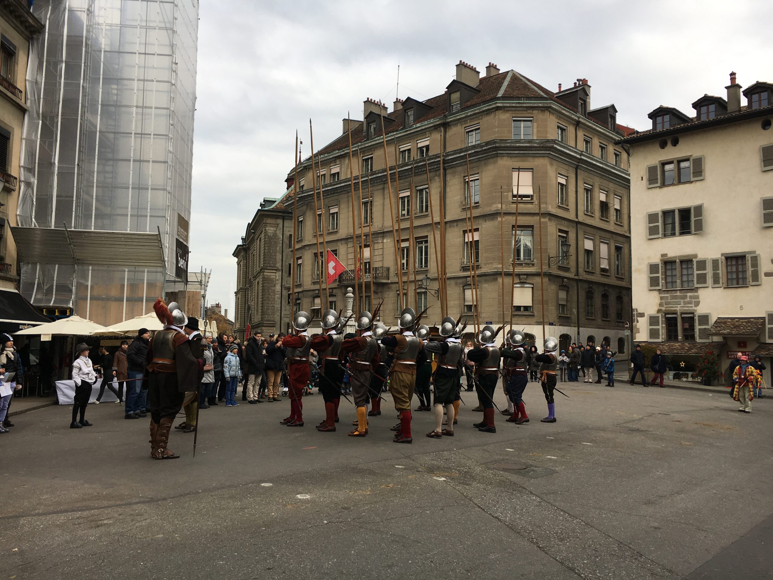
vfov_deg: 48.2
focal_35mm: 29
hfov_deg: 61.7
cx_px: 386
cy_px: 290
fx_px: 648
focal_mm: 4.15
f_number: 2.2
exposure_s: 1/386
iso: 25
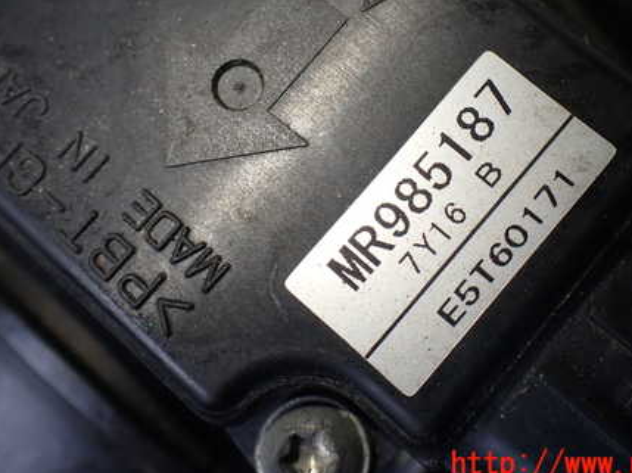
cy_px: 152
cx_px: 342
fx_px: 766
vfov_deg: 33.9
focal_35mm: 42
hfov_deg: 44.8
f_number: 2.3
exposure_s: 1/125
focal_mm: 5.4
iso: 125
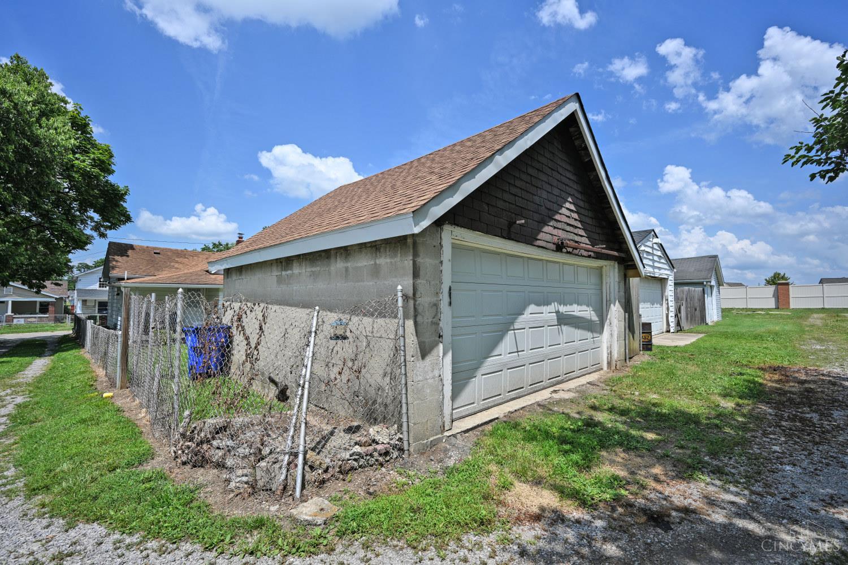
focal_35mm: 16
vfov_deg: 73.7
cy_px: 282
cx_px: 424
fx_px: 377
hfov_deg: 96.7
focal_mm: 16
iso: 100
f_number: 7.1
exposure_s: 1/400
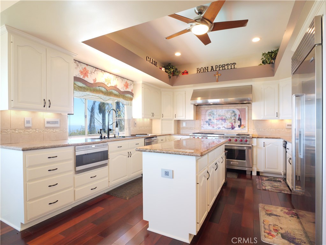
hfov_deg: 87.7
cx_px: 163
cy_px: 122
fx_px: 170
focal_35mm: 18
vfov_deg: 71.6
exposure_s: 1/40
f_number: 8
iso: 2000
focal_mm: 9
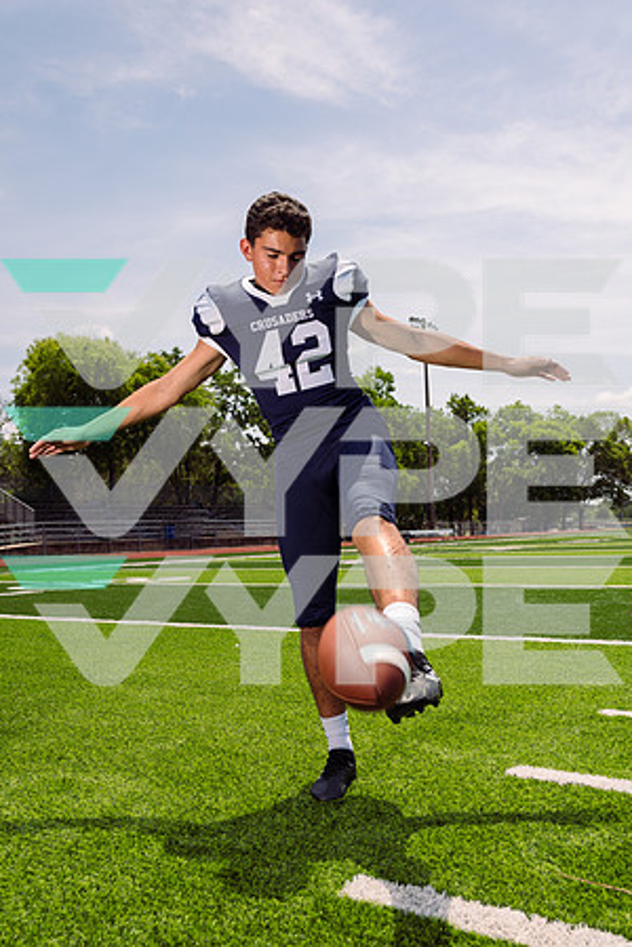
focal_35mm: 32
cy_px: 474
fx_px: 843
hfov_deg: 41.1
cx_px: 316
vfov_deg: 58.7
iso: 50
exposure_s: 1/250
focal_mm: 32
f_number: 7.1
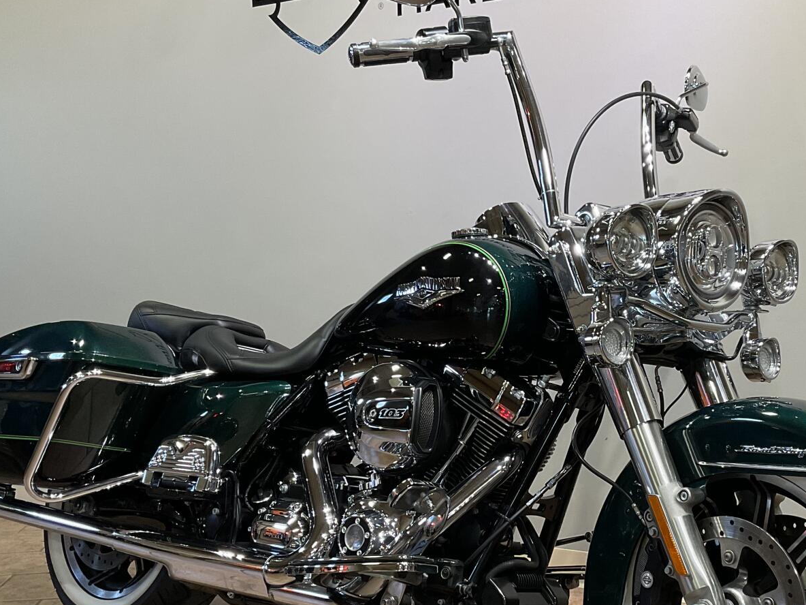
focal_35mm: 49
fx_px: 1141
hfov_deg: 38.5
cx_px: 526
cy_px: 384
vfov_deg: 29.5
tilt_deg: -6.1
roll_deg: +0.6
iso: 50
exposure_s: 1/60
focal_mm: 3
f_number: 1.8
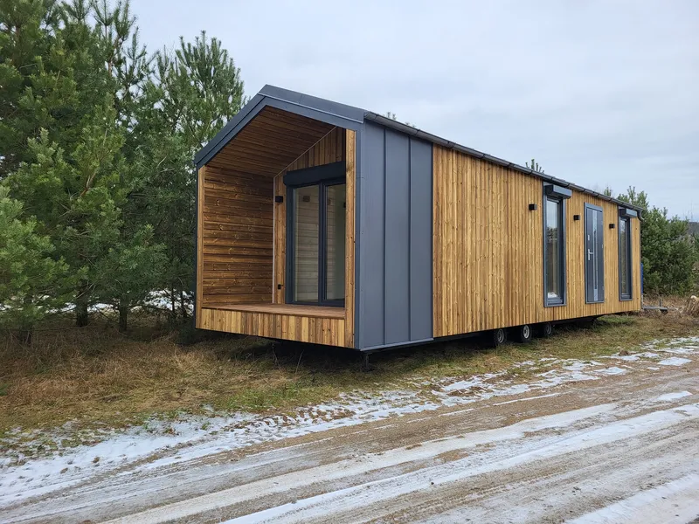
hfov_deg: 67.3
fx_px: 525
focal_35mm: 26
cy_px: 262
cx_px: 350
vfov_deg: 53.1
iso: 40
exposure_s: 1/444
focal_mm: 5.4
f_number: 1.8
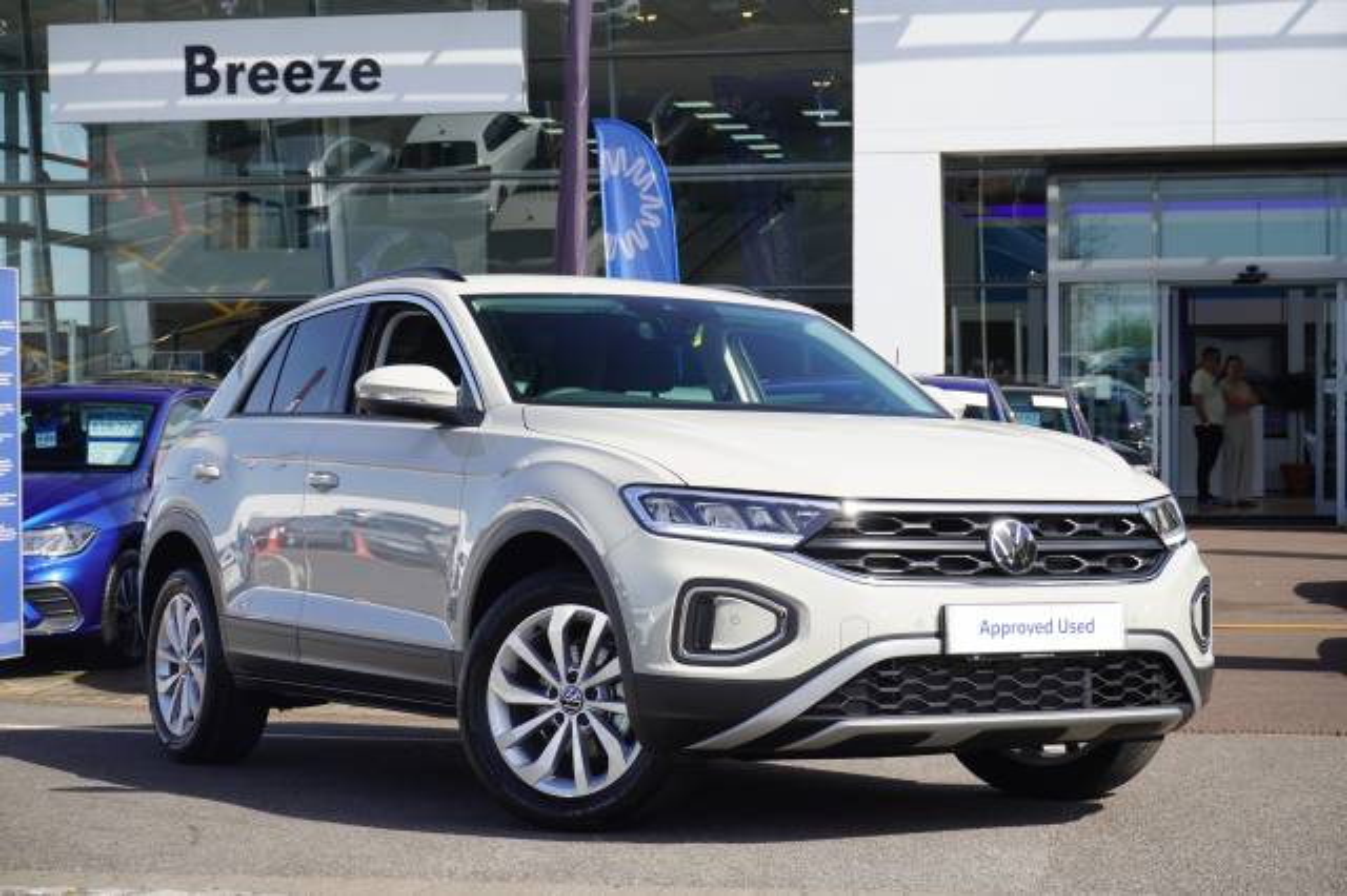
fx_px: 2580
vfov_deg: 19.7
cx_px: 674
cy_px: 448
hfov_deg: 29.3
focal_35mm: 69
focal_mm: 46
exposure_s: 1/100
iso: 100
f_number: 8
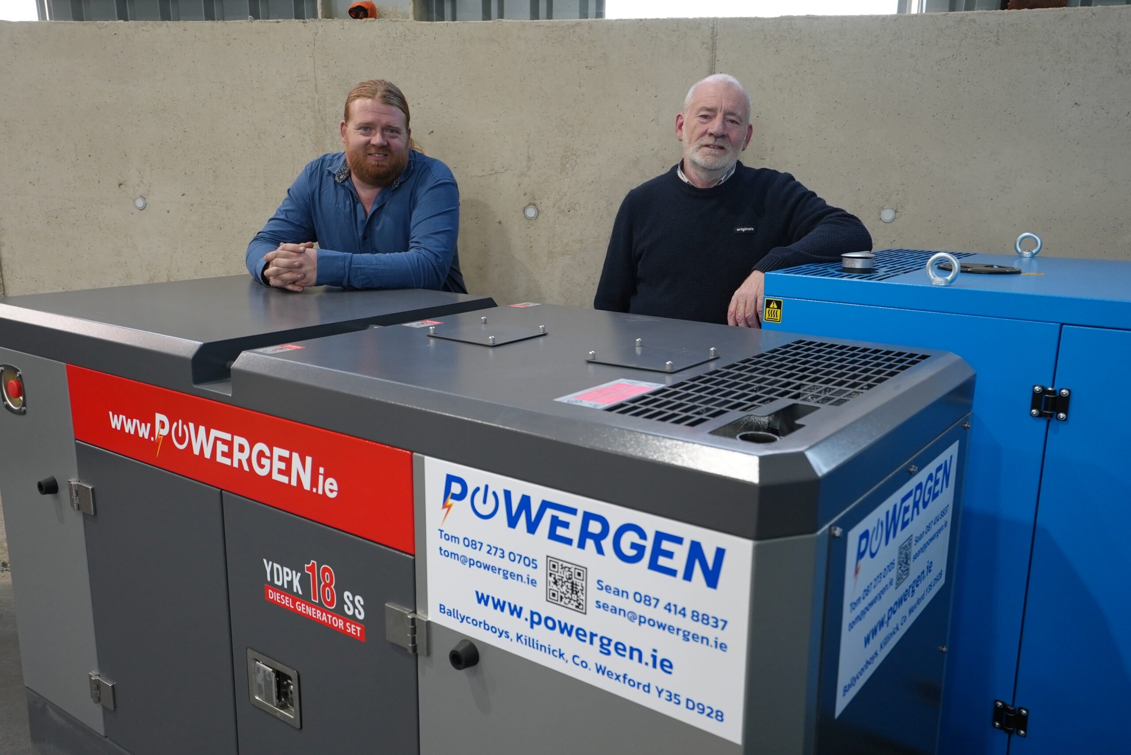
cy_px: 378
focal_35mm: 30
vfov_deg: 43.7
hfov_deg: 61.9
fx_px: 943
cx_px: 566
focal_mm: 30
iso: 1600
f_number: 4
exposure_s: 1/160
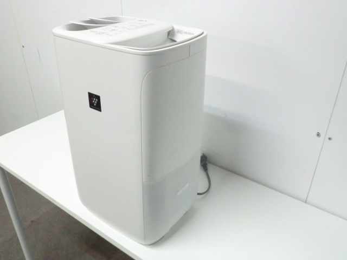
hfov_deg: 56.8
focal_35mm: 32
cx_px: 174
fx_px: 321
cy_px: 130
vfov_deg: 44.2
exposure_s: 1/60
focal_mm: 5.8
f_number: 3.5
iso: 640
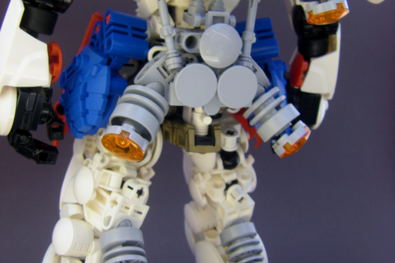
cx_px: 198
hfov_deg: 37.5
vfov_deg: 25.5
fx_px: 582
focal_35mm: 53
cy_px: 131
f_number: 3.5
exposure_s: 1/100
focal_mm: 6.3
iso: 64
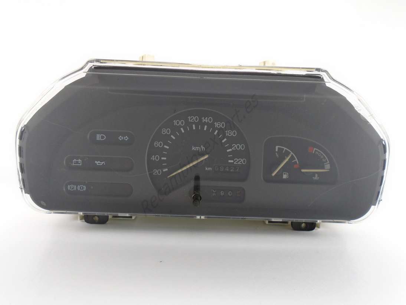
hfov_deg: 67.3
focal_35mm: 26
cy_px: 152
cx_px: 203
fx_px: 305
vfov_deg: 53.0
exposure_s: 1/50
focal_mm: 4.6
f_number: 3.2
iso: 100
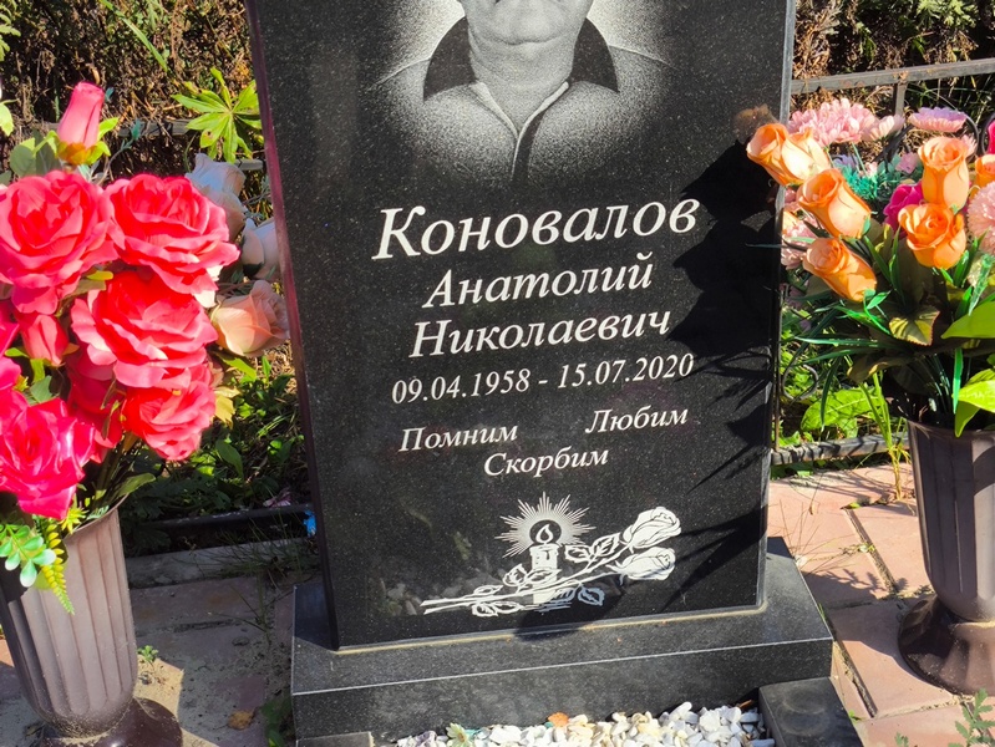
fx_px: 1438
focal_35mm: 50
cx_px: 498
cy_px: 374
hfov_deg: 38.2
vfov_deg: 29.1
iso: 50
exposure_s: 1/754
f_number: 1.7
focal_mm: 4.71
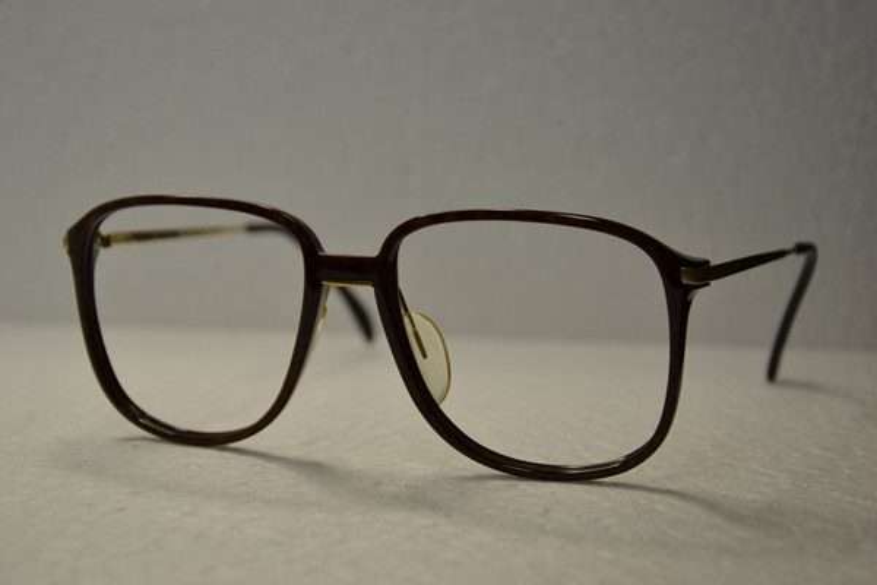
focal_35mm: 78
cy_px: 292
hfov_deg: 26.0
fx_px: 1900
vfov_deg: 17.5
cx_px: 438
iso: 400
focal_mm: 52
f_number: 5
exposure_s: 1/60
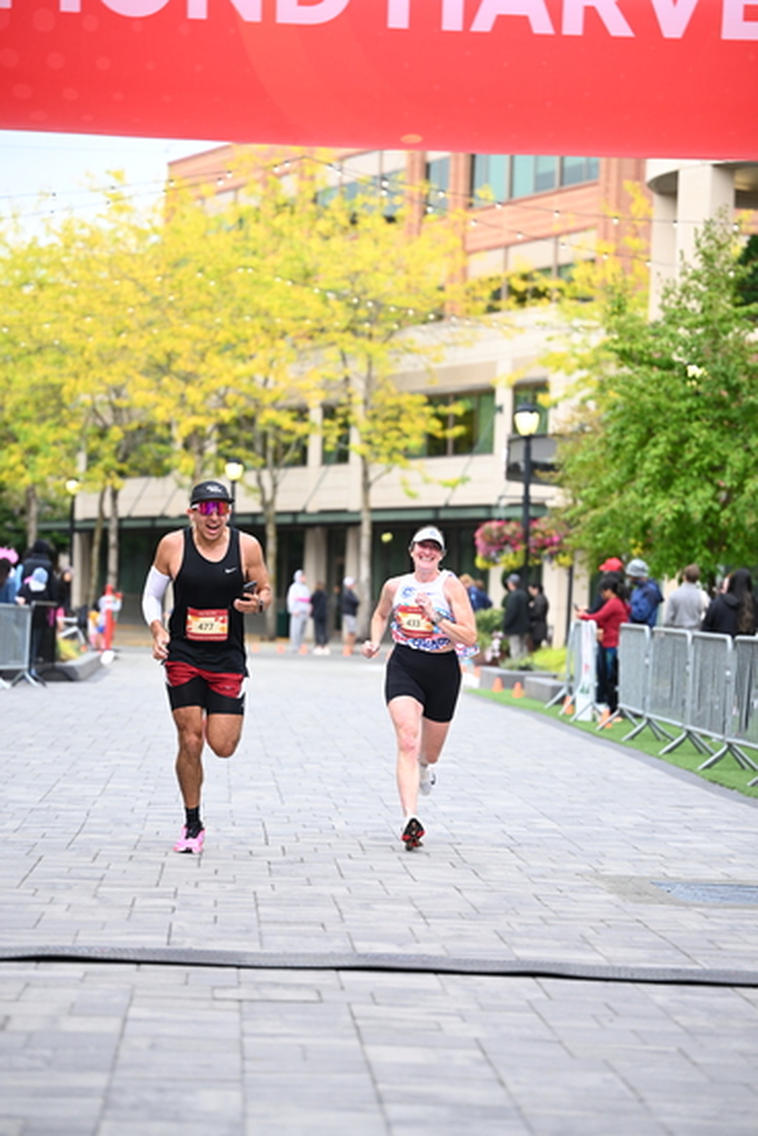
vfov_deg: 20.8
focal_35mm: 98
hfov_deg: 14.0
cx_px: 379
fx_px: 3093
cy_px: 568
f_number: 2.8
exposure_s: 1/1600
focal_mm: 98
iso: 1000
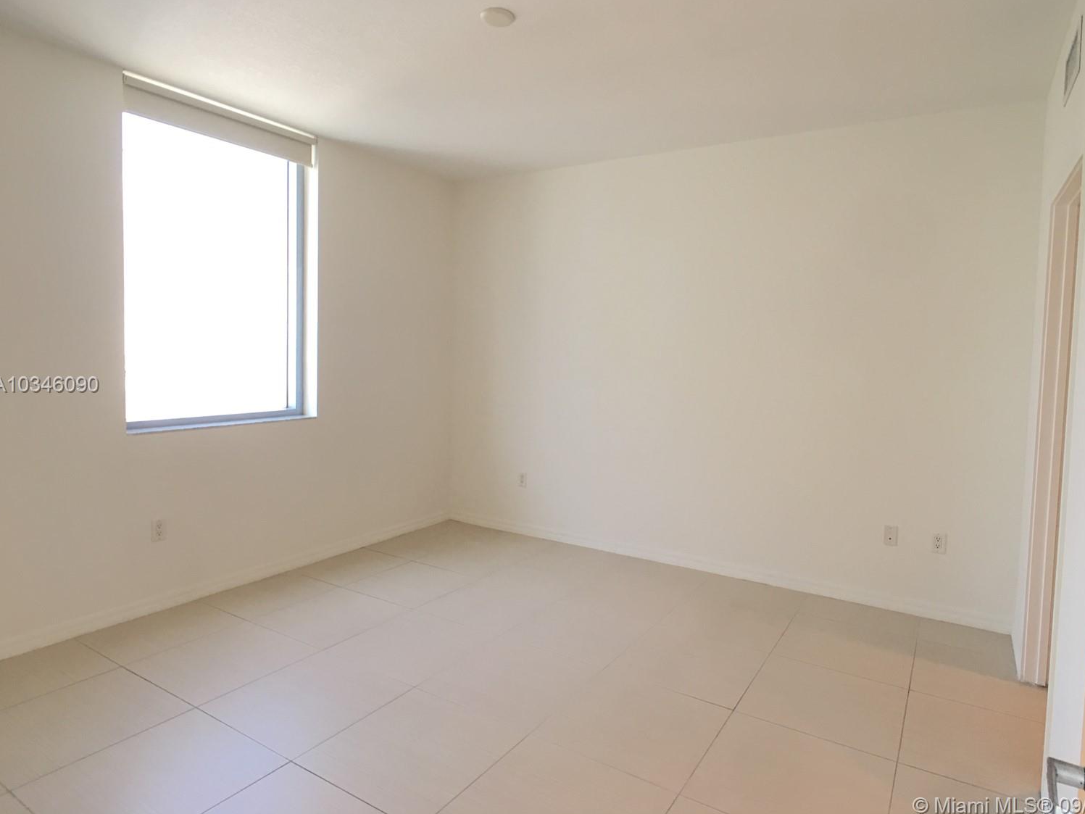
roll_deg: -1.4
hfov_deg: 58.3
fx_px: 972
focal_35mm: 31
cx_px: 568
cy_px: 386
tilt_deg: -2.3
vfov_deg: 45.4
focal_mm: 4.15
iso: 25
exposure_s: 1/30
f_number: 2.2
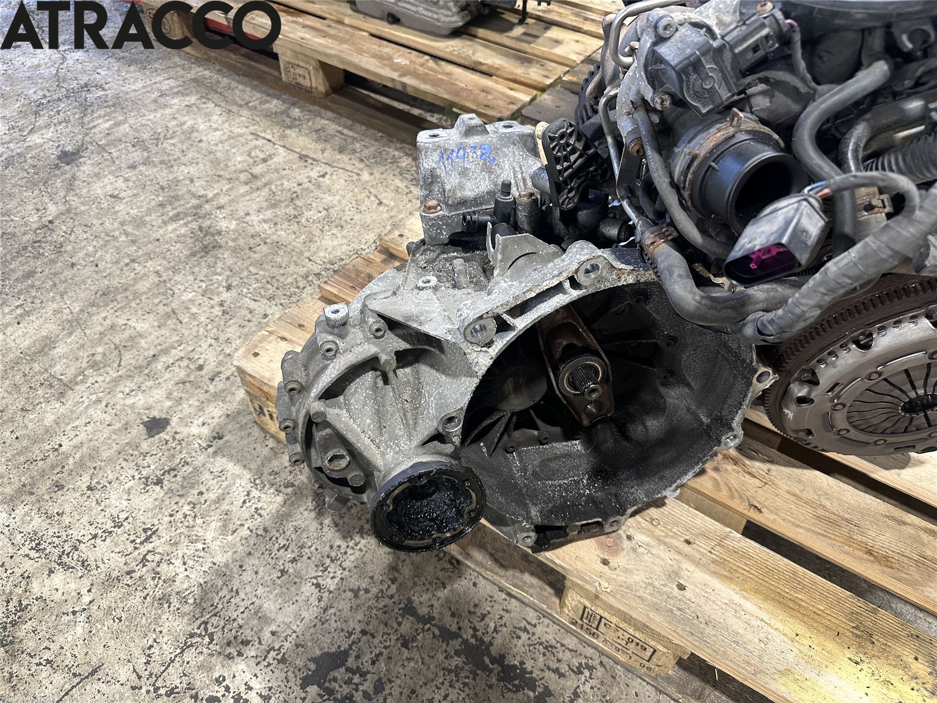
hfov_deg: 71.6
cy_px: 352
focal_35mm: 24
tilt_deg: -47.7
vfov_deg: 56.8
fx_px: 650
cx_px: 468
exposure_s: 1/100
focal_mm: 6.86
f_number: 1.78
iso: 250
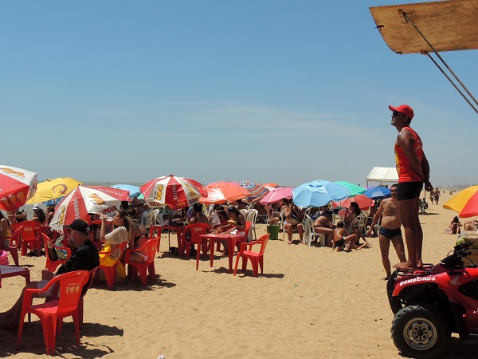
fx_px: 649
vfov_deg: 30.9
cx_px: 239
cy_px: 180
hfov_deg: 40.4
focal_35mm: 47
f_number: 4.4
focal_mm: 8.3
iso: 100
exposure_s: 1/1250
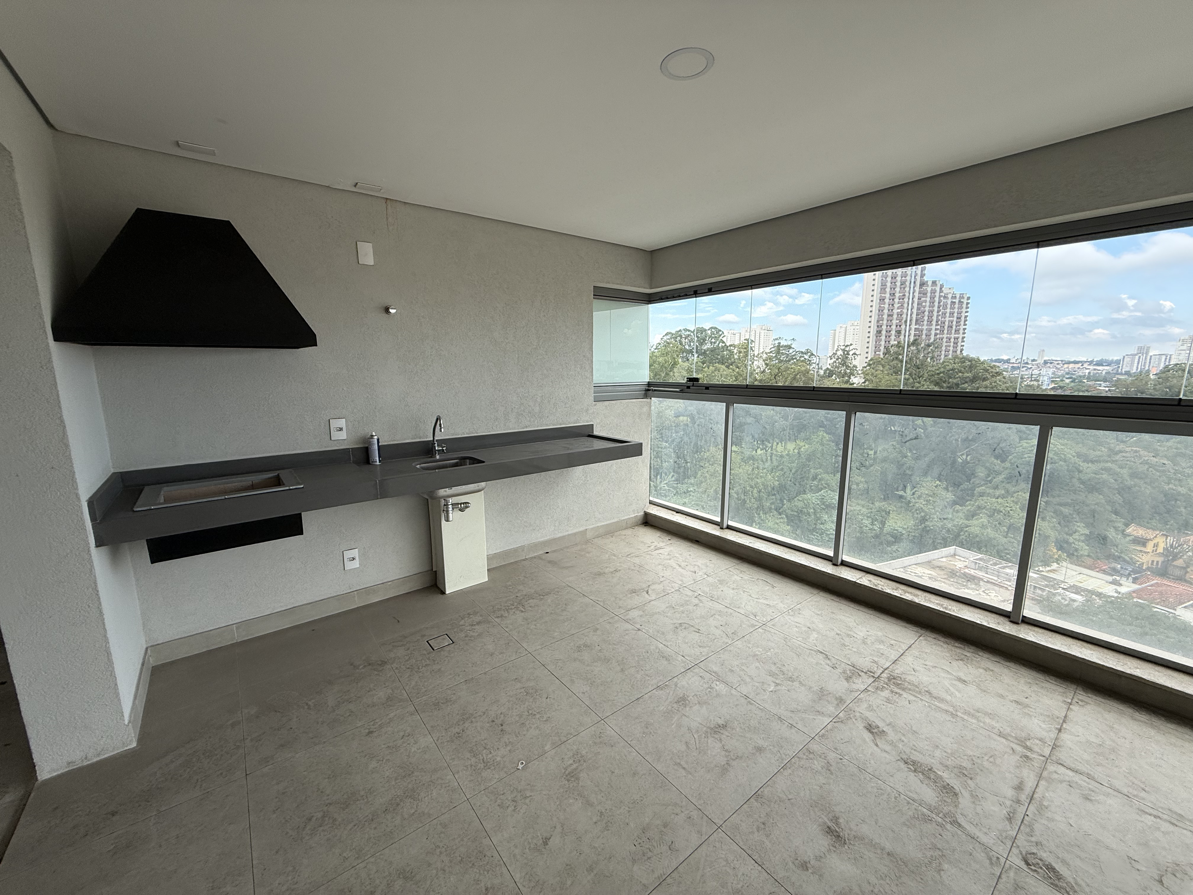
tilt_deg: -8.7
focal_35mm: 14
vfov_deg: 85.7
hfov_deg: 102.1
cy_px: 448
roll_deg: -0.7
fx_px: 482
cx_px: 596
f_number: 2.2
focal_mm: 2.22
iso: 64
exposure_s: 1/514
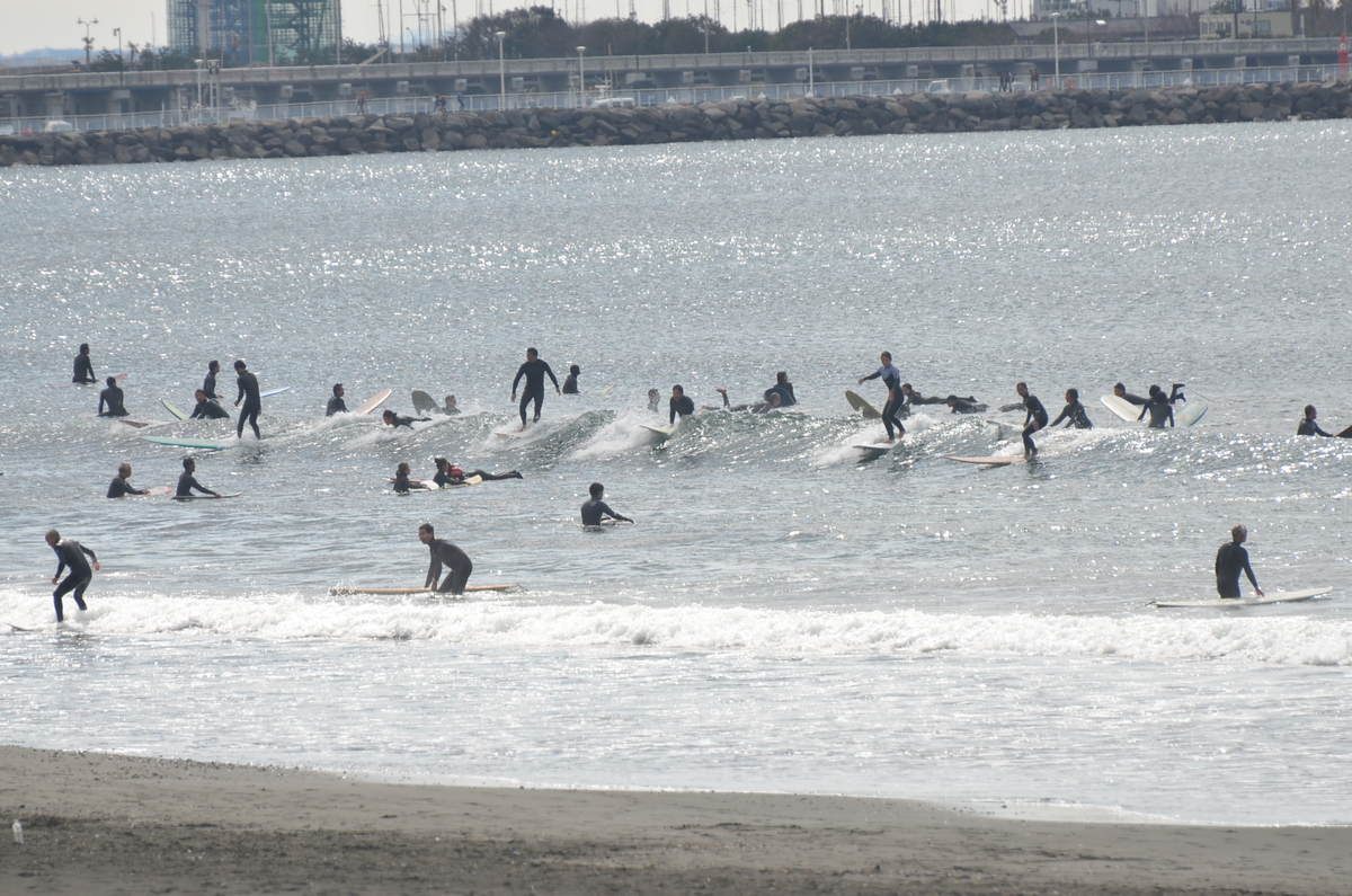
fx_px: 16866
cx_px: 676
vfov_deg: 3.0
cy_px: 448
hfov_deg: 4.6
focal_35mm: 450
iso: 400
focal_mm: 300
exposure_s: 1/2000
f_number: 7.1
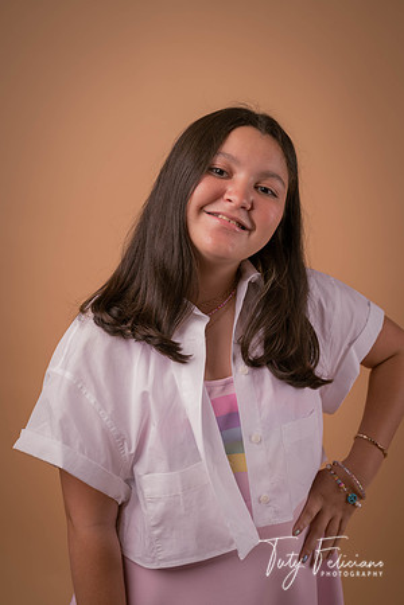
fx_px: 825
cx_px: 202
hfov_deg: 27.5
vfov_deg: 40.3
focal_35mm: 49
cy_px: 302
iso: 64
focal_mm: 49
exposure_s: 1/160
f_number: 6.3
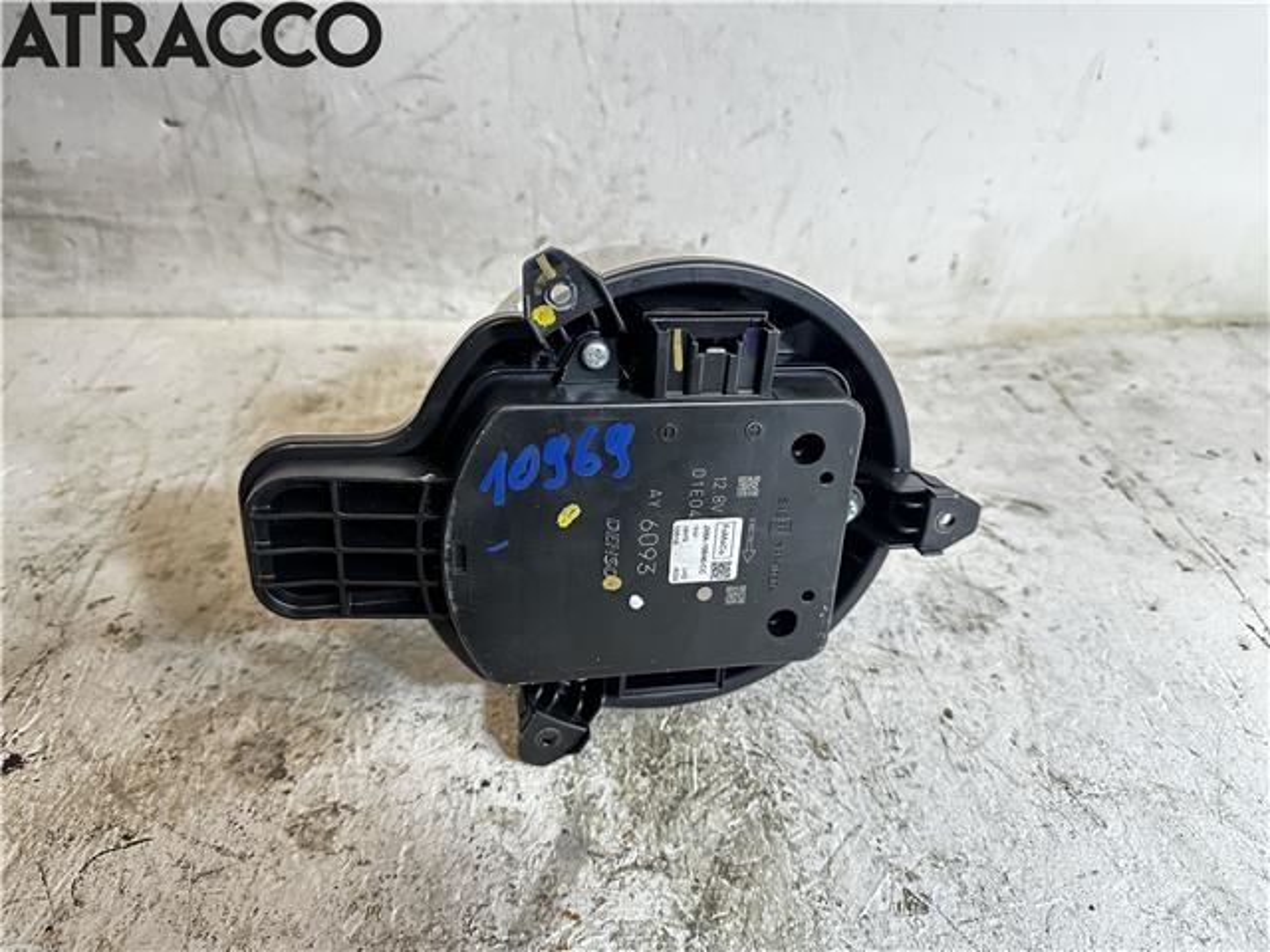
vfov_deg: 56.8
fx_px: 881
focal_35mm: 24
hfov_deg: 71.6
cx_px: 635
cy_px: 476
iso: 320
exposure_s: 1/50
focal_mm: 6.86
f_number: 1.78
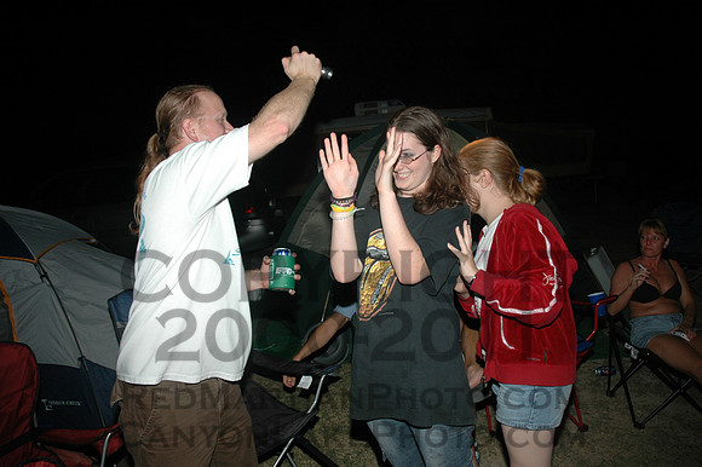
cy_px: 234
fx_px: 526
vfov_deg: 47.9
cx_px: 351
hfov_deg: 67.4
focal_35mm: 27
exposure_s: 1/60
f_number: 4
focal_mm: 18
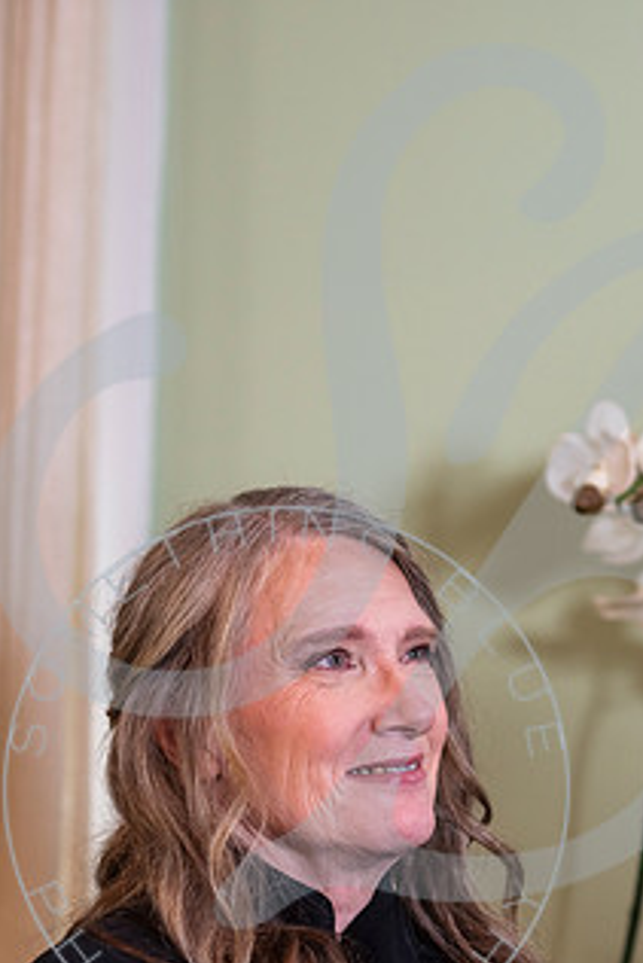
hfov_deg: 11.3
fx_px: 3238
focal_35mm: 121
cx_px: 424
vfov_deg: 16.9
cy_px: 558
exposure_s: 1/160
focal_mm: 85
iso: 1000
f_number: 2.8
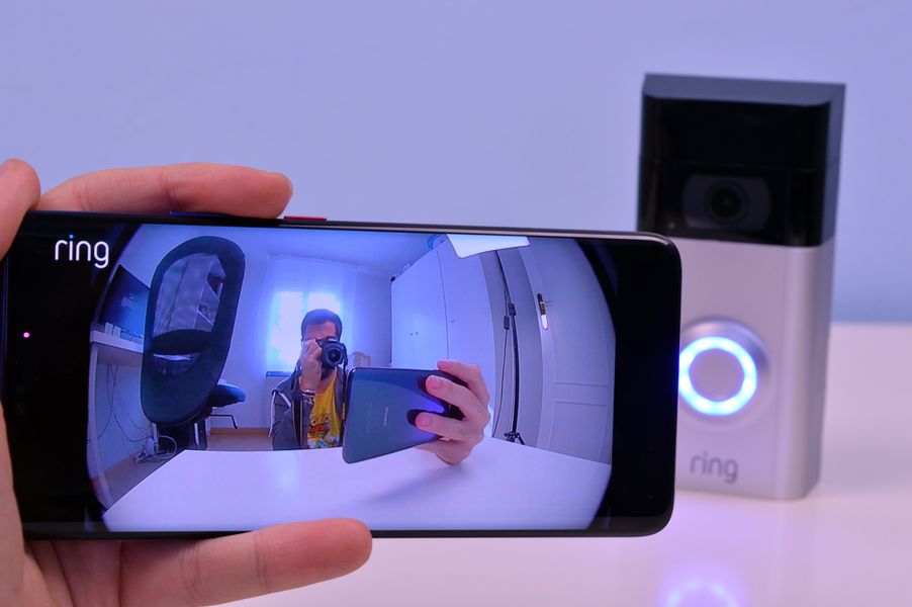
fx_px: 1974
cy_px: 304
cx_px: 456
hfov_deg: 26.0
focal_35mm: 78
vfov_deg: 17.5
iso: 800
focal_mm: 52
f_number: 10
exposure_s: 1/25
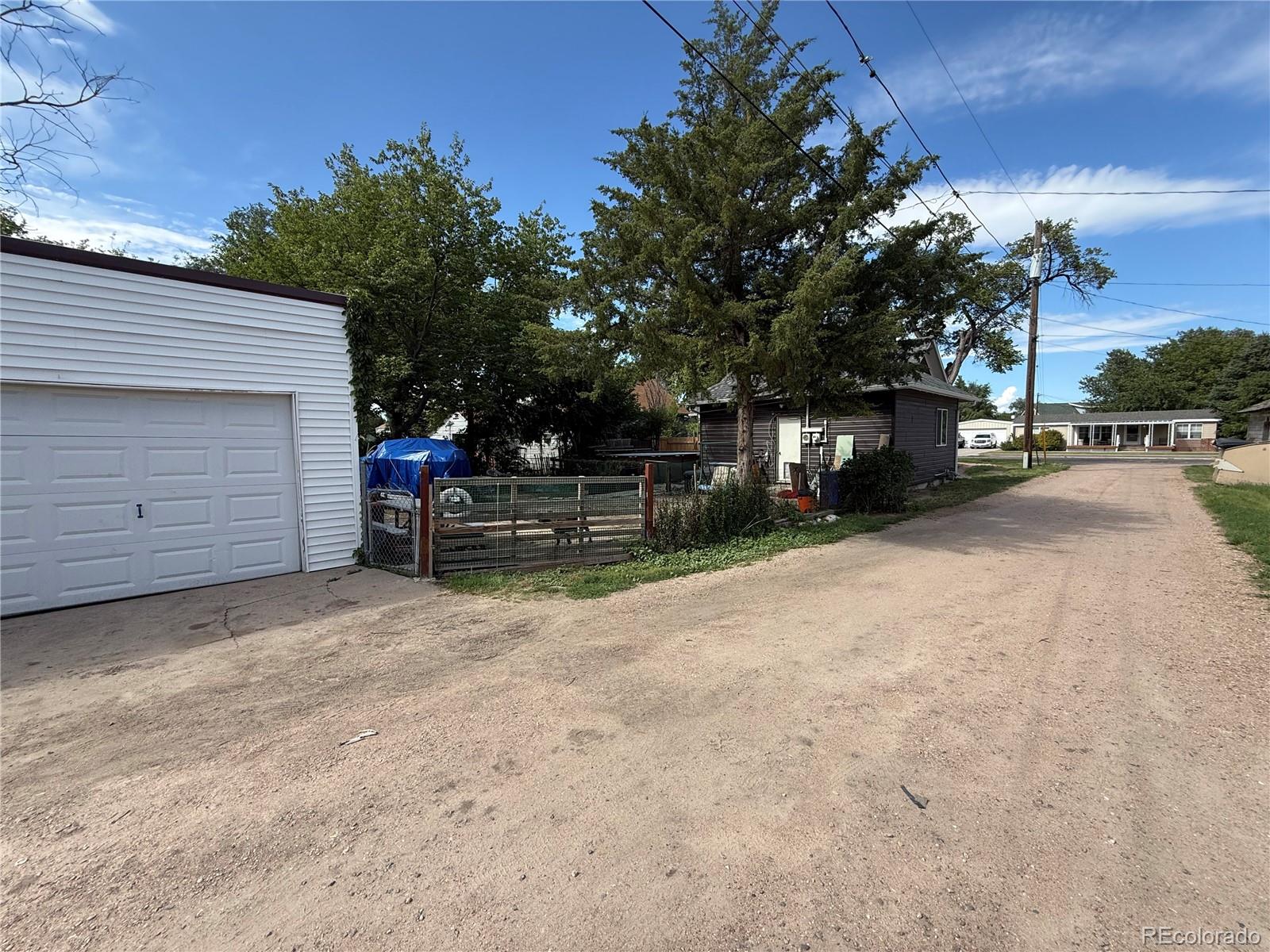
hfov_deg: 102.1
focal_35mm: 14
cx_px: 635
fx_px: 514
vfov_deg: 85.7
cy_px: 476
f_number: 2.2
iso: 50
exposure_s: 1/760
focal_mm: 2.22
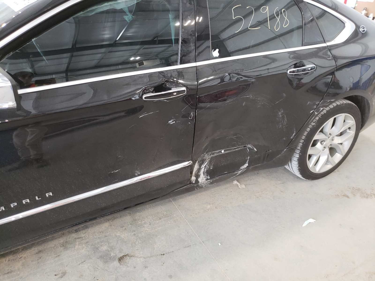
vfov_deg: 53.1
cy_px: 140
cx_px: 188
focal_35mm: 26
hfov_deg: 67.3
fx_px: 282
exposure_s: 1/60.2
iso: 115
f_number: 1.5
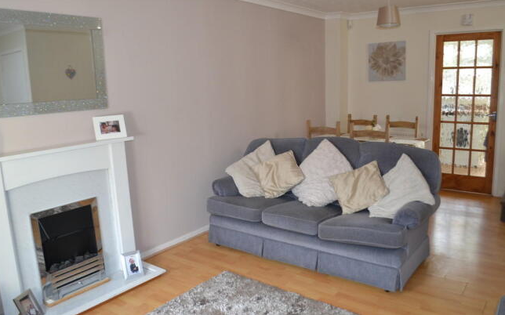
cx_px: 252
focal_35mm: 28
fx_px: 385
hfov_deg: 66.5
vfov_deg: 44.5
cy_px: 145
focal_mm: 18
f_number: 3.5
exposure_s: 1/60
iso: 560
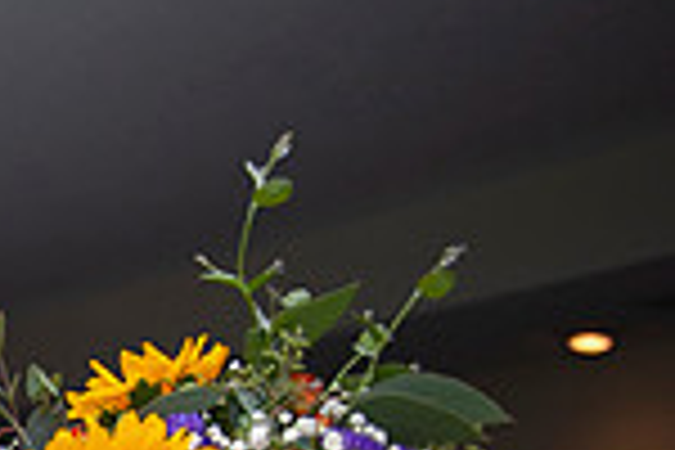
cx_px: -626
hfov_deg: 15.2
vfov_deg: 11.5
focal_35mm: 112
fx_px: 2100
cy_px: 774
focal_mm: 29
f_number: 2.8
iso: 250
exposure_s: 1/200
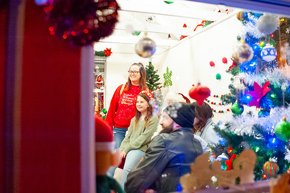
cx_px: 153
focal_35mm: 33
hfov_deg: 57.2
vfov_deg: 39.9
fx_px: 266
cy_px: 86
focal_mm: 24
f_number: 4.5
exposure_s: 1/125
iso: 6400
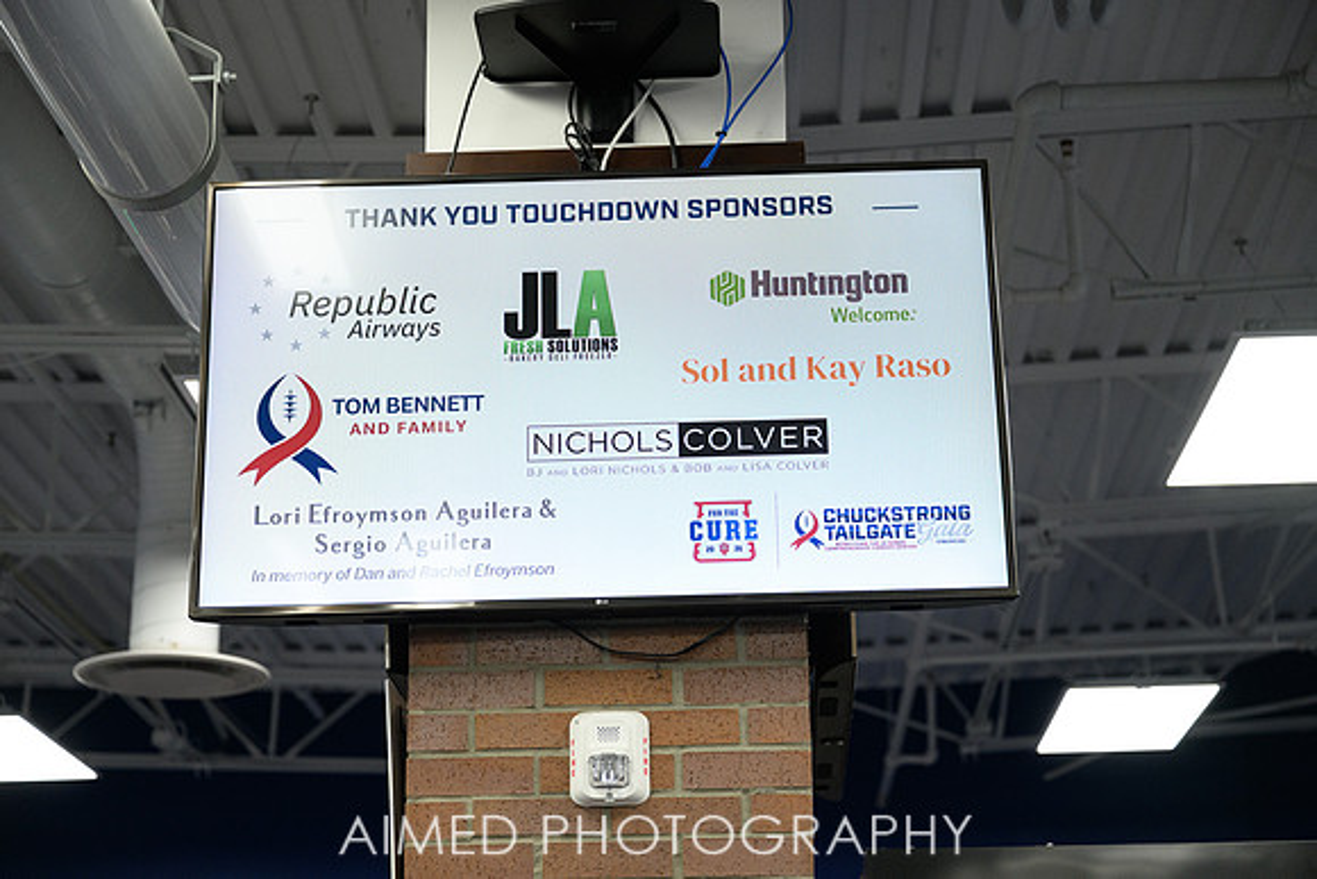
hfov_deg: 31.0
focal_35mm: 65
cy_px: 440
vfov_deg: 20.9
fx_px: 2378
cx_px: 658
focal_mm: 65
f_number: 3.2
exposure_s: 1/400
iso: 2500
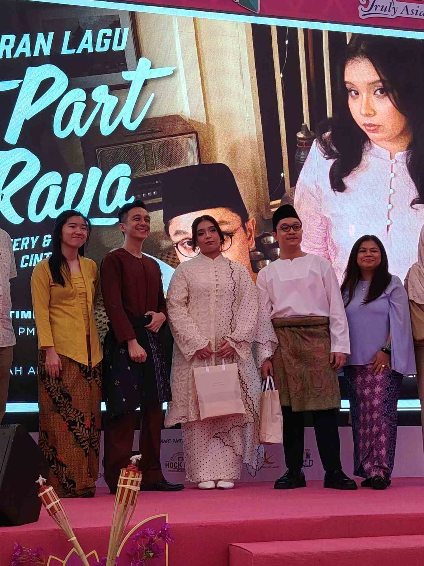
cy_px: 283
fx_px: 964
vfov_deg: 32.7
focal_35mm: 59
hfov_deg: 24.8
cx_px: 212
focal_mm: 5.25
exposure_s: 1/33.3
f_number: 1.75
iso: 167
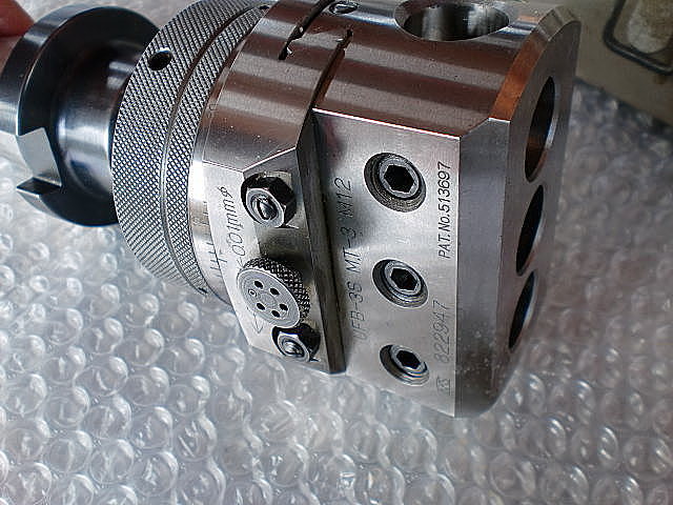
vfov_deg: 40.7
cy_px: 252
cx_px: 336
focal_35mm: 35
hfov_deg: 52.6
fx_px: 680
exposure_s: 1/60
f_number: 3.1
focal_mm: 6.3
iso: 64
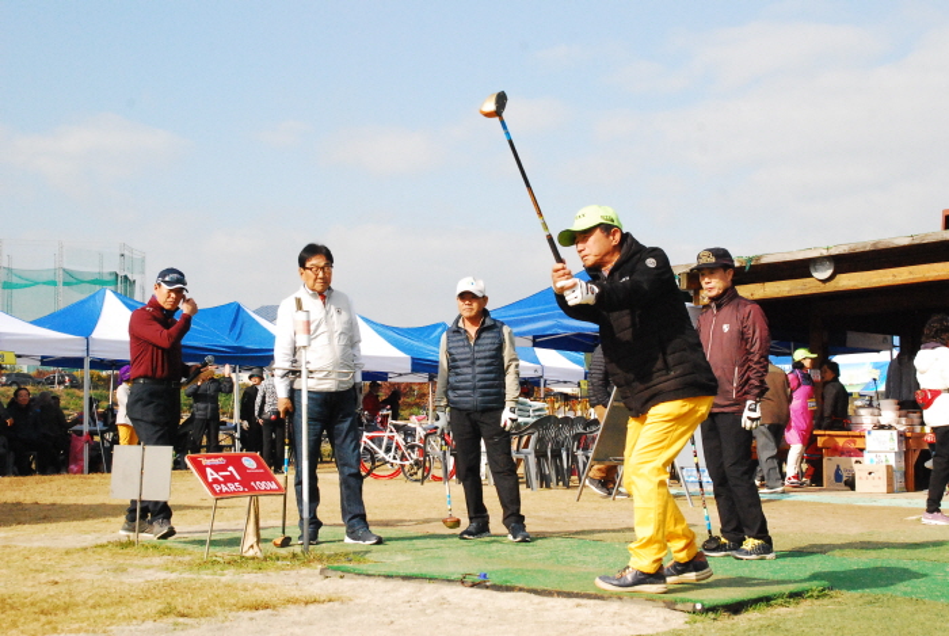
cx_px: 474
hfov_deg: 35.0
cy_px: 318
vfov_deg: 23.9
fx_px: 1505
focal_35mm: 57
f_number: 13
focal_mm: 38
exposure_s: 1/2000
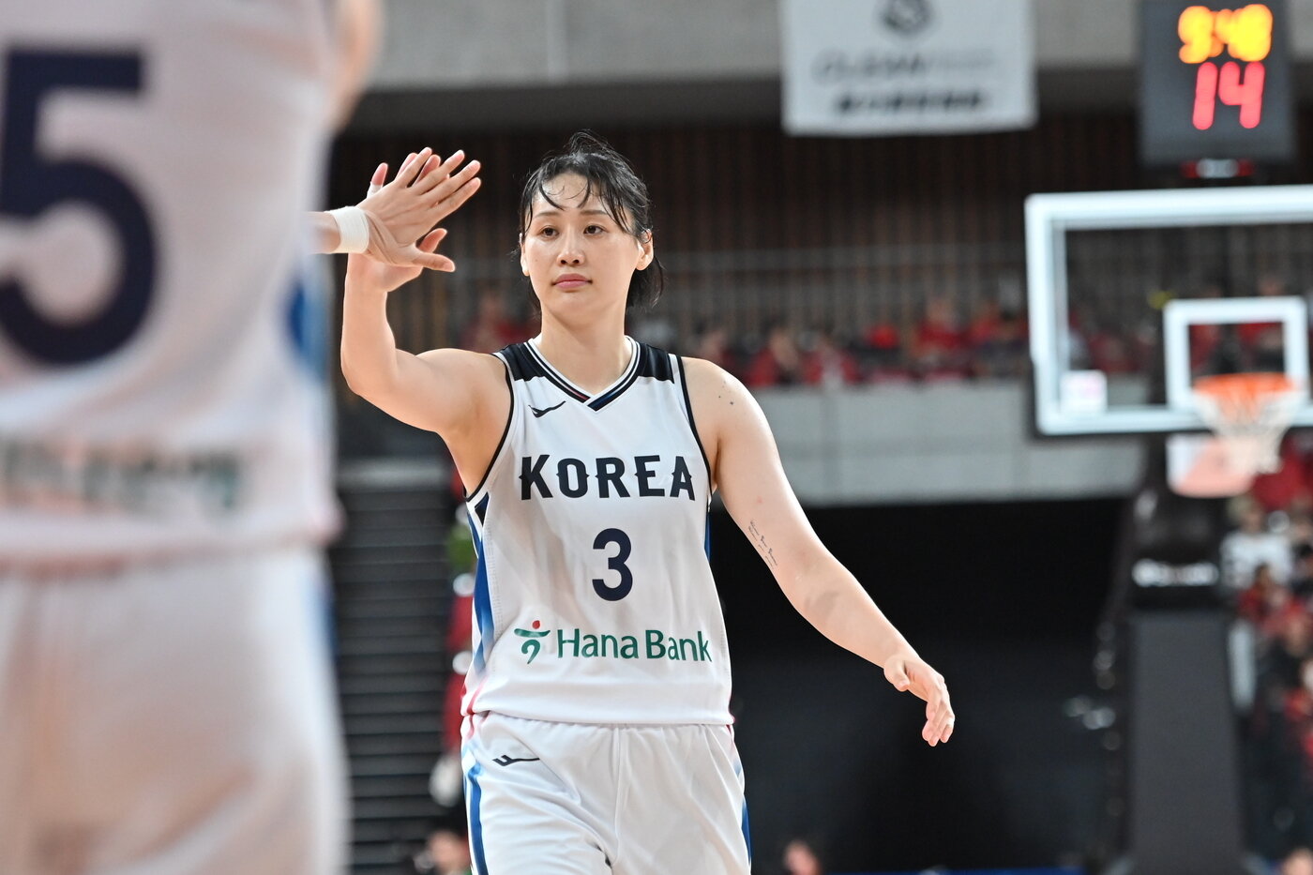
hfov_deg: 13.7
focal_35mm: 150
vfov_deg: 9.1
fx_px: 5470
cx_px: 656
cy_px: 438
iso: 3200
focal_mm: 100
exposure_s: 1/1600
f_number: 3.2
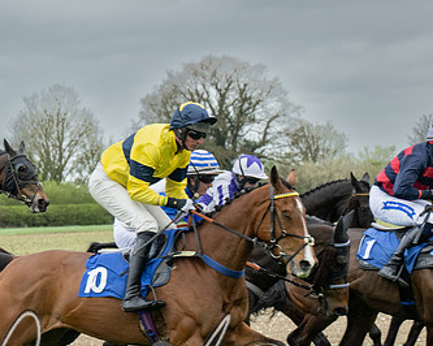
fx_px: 2369
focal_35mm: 185
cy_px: 309
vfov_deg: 8.3
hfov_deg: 10.4
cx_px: 3
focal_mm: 70
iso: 400
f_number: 5
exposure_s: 1/1000
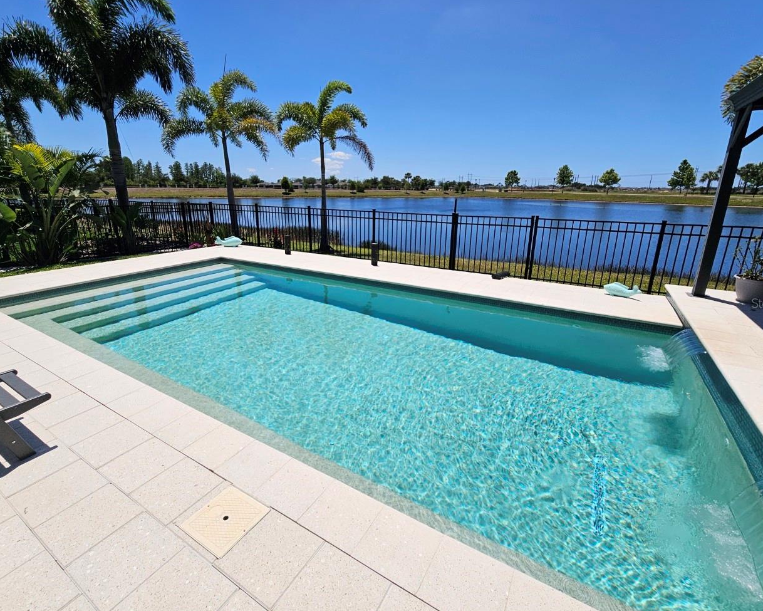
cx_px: 360
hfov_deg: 96.7
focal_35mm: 15
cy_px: 303
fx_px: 339
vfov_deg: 84.1
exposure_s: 1/6766
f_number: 2.2
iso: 50
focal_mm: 2.2
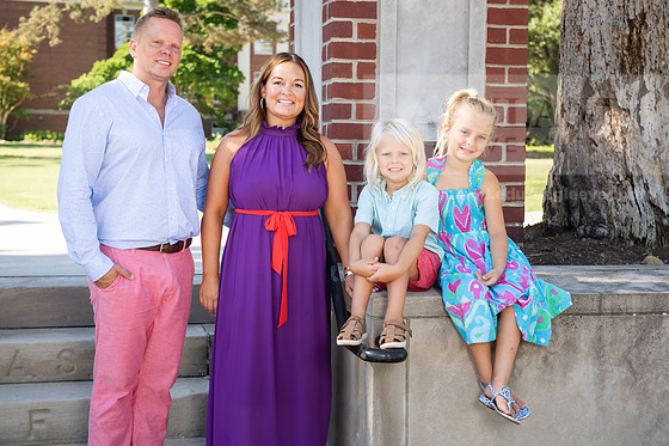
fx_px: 1077
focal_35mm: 58
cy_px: 219
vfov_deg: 23.4
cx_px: 327
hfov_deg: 34.5
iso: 200
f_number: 5
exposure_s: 1/200
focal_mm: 56
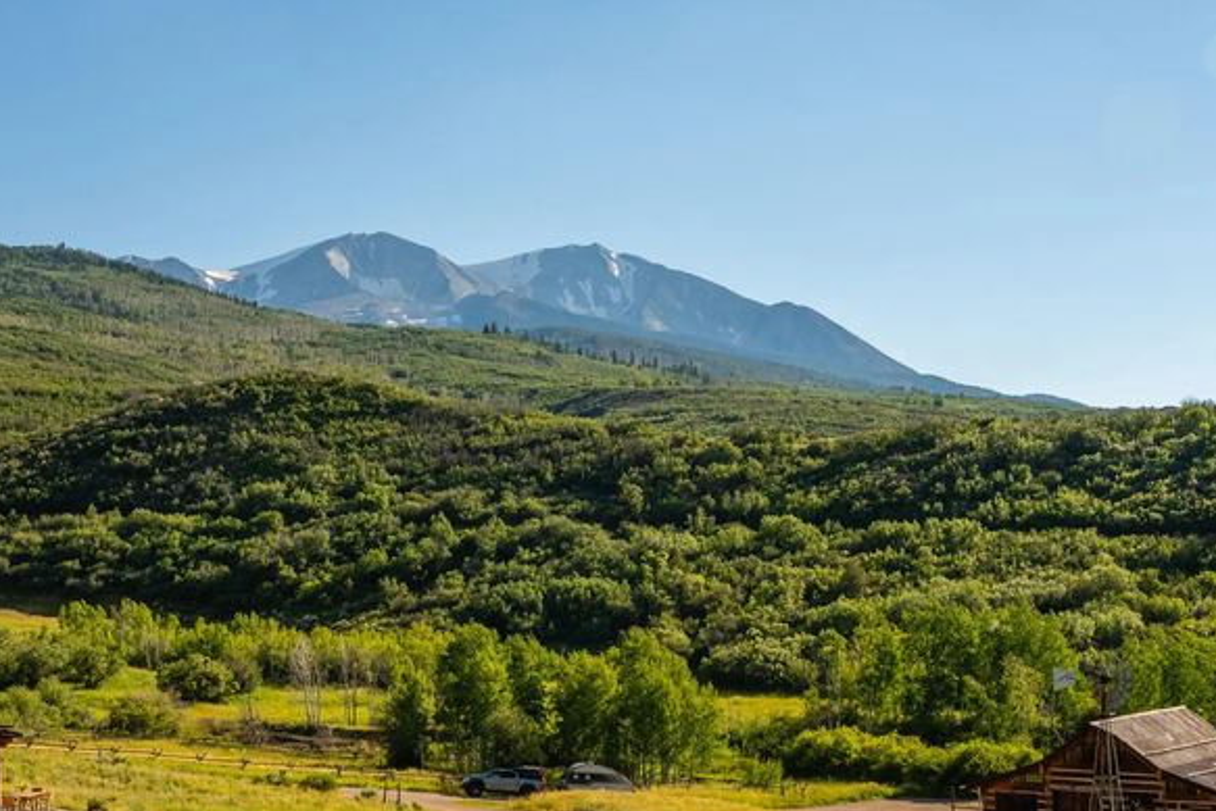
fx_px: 2001
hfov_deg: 33.8
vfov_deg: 22.8
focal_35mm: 59
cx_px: 563
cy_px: 543
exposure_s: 1/8000
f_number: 11
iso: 400
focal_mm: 33.7
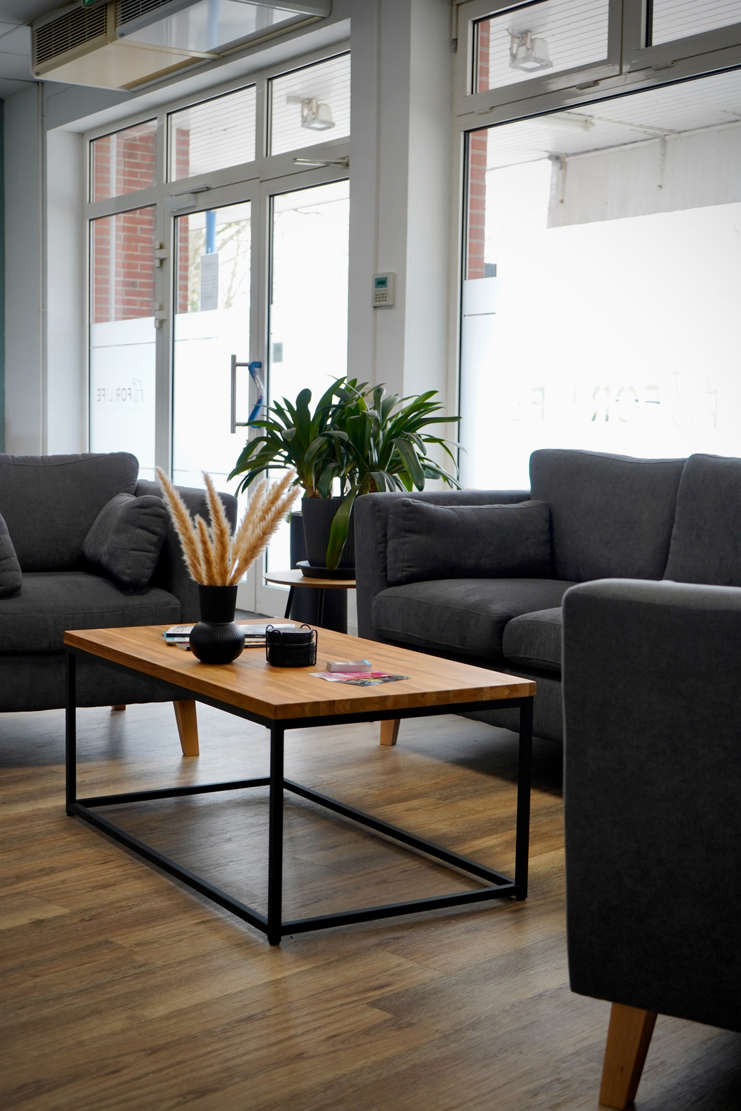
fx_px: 1451
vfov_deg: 41.9
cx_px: 370
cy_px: 556
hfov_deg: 28.6
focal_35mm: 47
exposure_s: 1/60
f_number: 4.5
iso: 640
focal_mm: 47
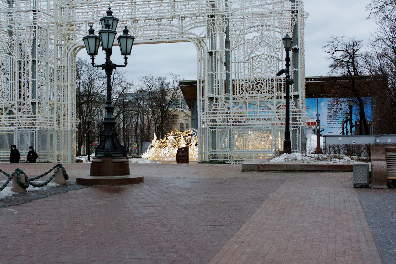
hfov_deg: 37.9
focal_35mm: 52
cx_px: 198
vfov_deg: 25.8
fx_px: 577
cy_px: 132
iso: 100
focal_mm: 35
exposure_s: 1/250
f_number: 3.2
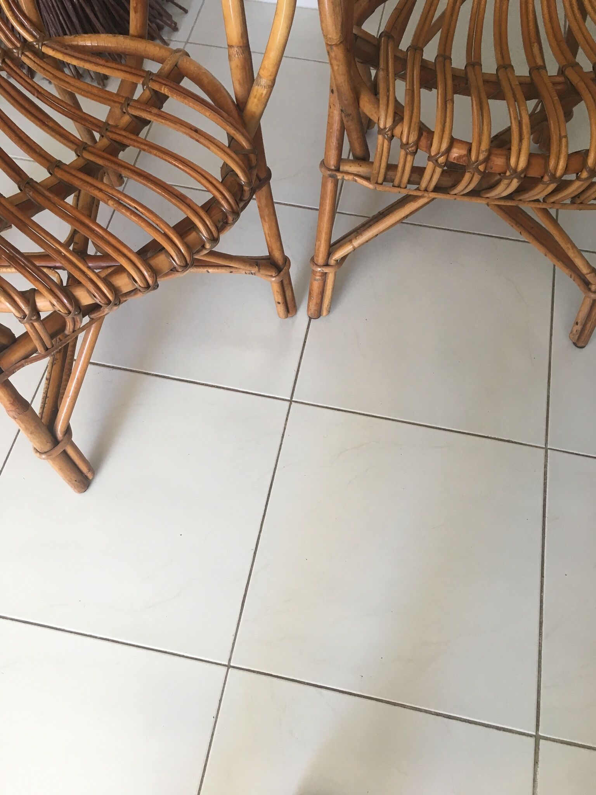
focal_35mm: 29
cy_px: 398
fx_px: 666
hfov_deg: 48.2
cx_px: 298
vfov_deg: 61.7
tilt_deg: -62.7
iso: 40
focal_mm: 4.15
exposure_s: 1/33
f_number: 2.2
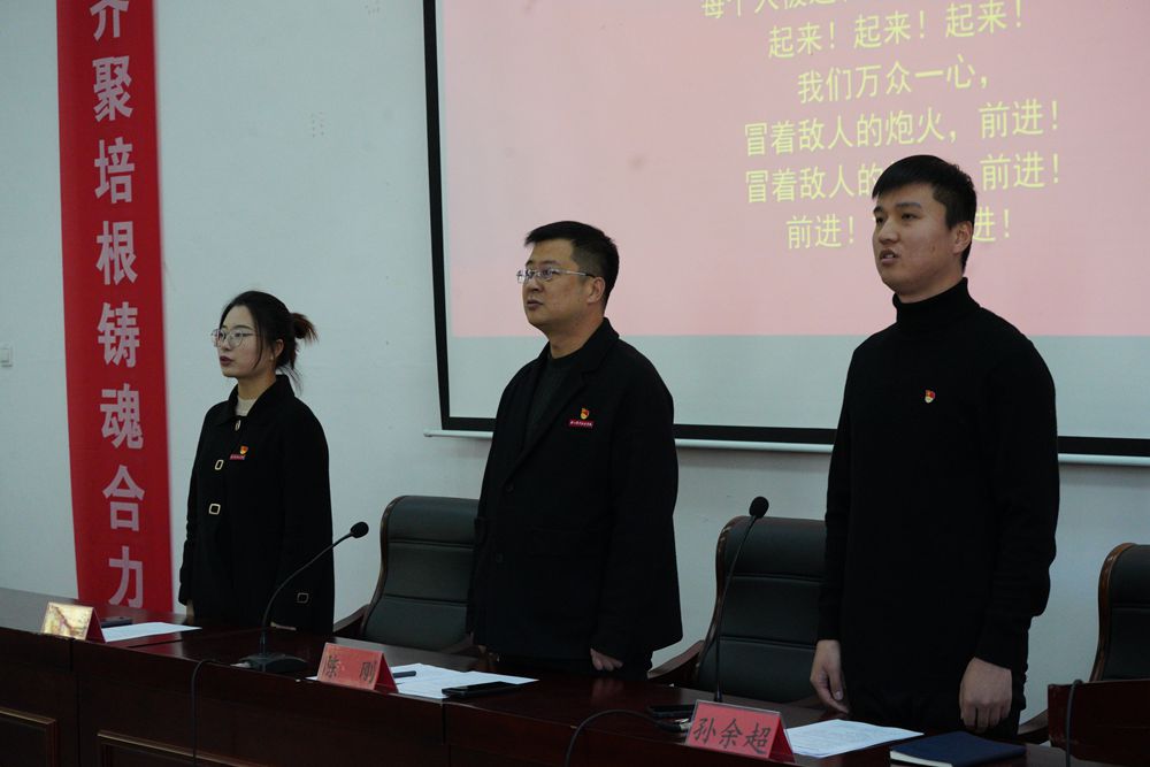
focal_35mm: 73
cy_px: 384
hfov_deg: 27.7
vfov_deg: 18.7
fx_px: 2332
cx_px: 575
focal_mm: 73
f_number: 9
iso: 6400
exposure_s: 1/125
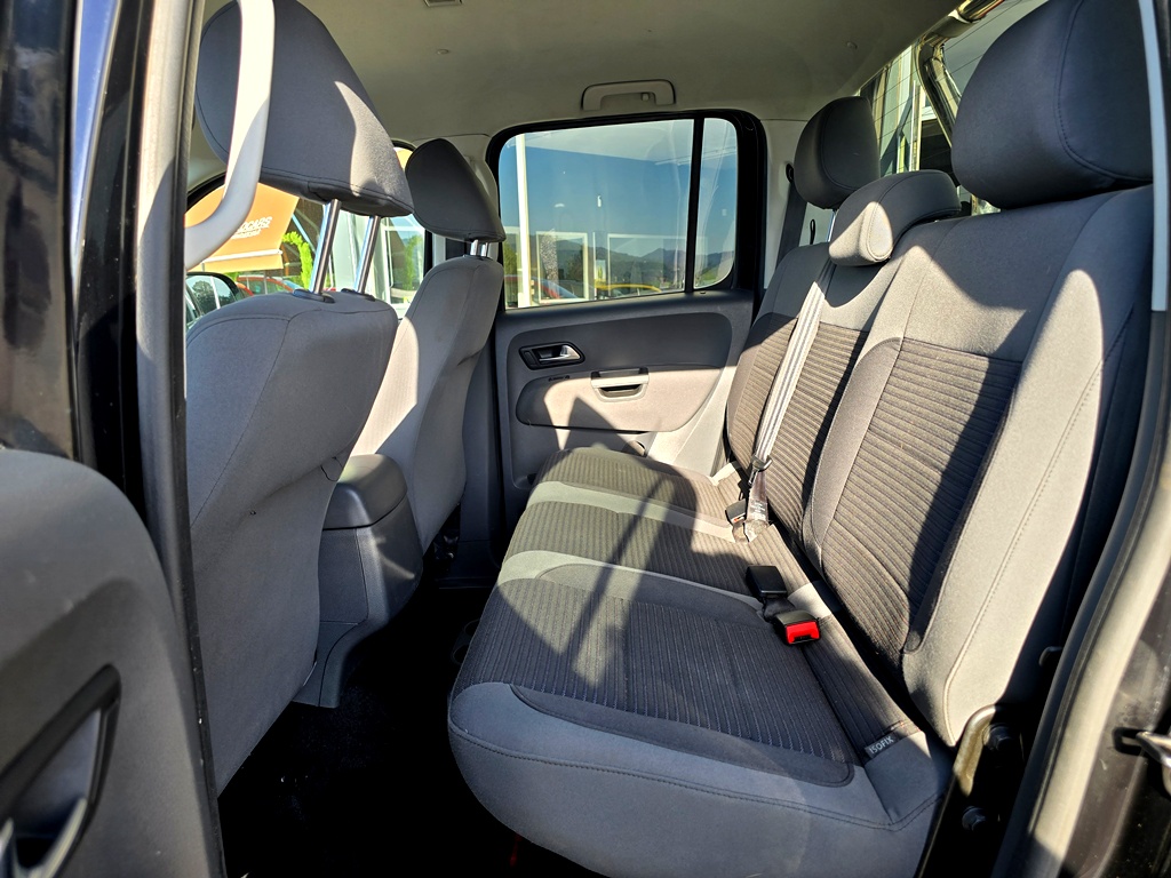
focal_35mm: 23
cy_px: 439
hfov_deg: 73.9
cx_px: 586
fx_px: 778
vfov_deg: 58.9
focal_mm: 6.3
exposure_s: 1/180
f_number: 1.7
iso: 20
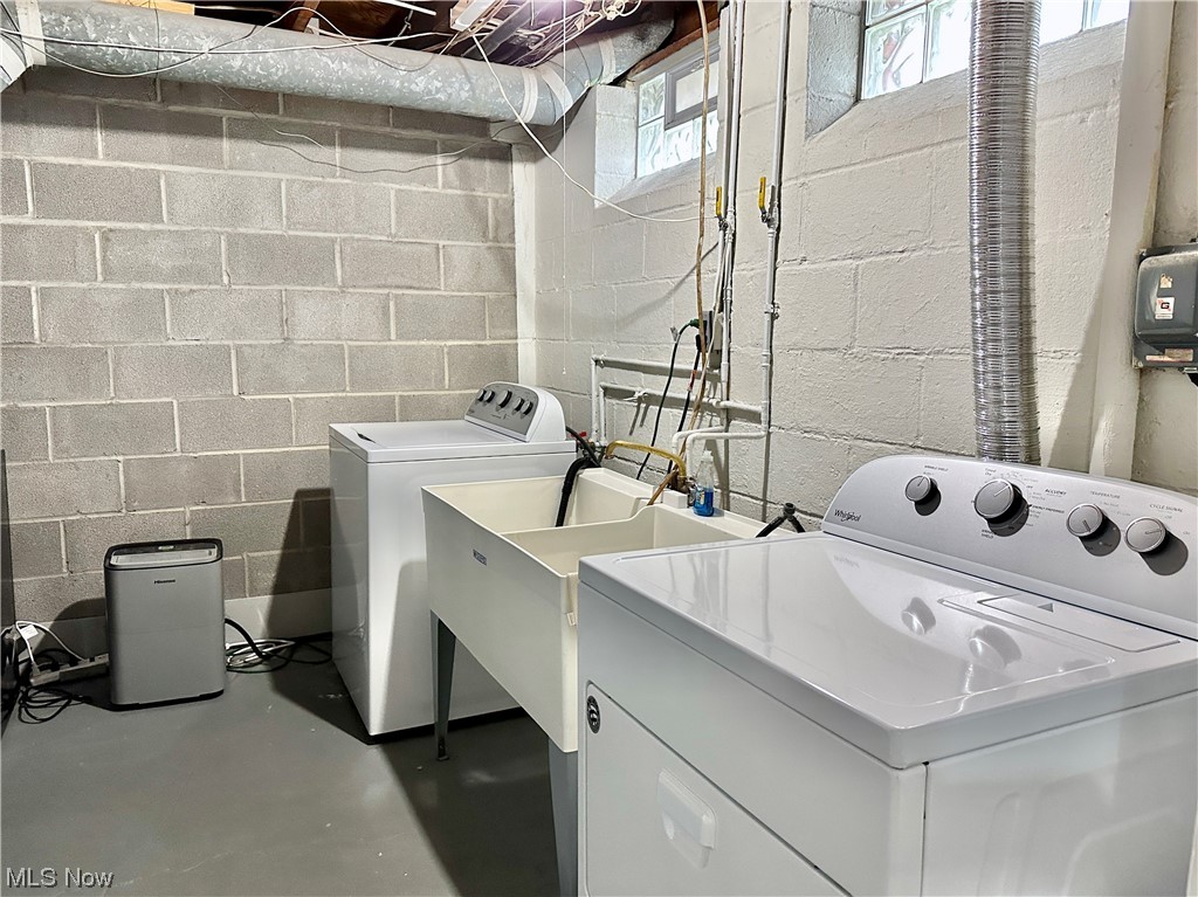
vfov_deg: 56.8
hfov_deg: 71.6
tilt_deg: -7.6
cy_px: 448
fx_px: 830
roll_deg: -3.1
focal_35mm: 24
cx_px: 599
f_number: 1.78
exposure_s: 1/60
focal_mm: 6.86
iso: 500
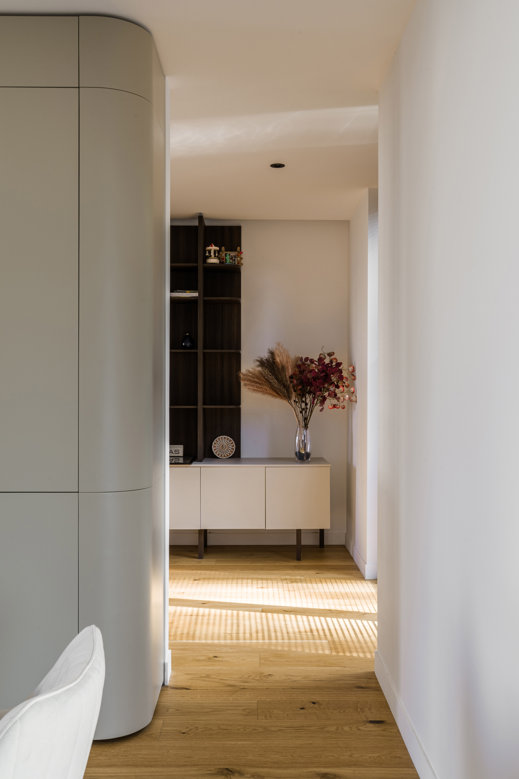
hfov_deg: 37.9
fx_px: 757
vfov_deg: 54.4
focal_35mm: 35
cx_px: 260
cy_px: 390
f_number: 14
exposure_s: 1/20
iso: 100
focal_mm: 35
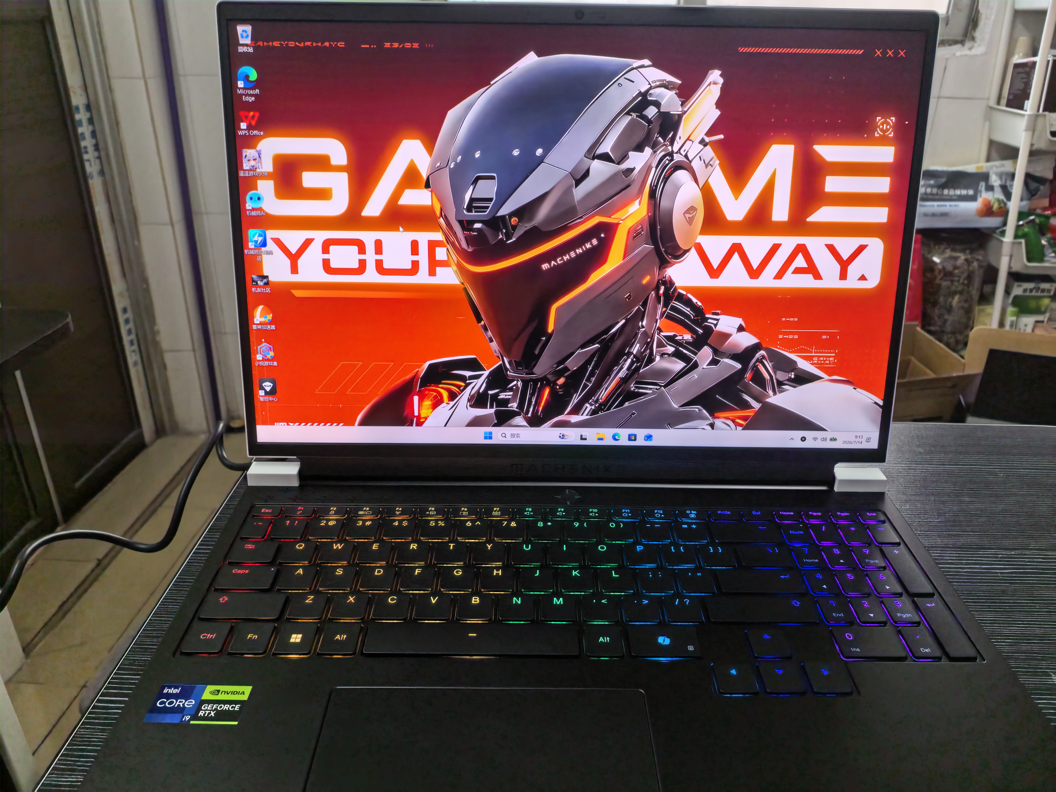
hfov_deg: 71.6
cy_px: 396
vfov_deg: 56.8
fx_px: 732
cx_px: 528
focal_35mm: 24
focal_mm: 6.98
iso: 100
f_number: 4
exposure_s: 1/30
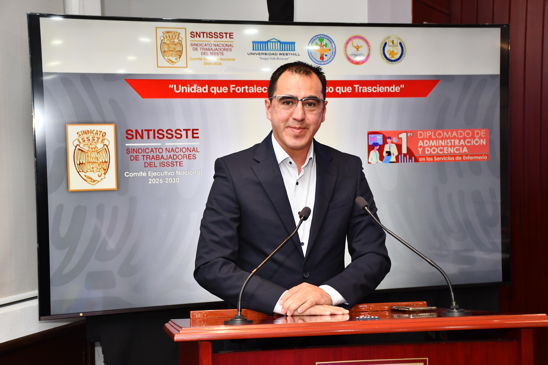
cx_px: 274
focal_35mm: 52
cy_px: 182
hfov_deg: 38.2
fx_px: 791
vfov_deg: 26.0
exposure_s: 1/60
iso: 800
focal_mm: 35
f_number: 4.2
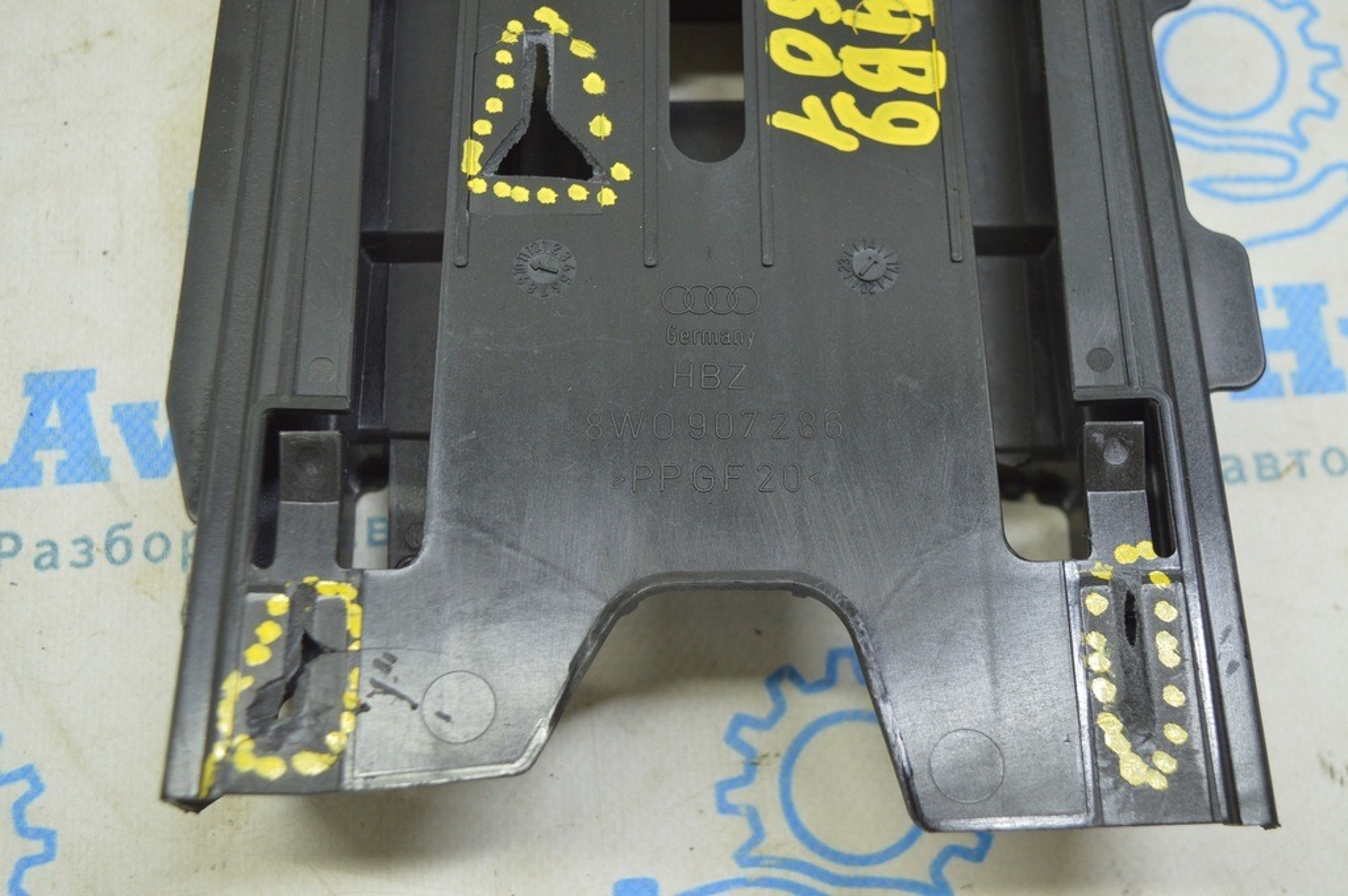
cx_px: 674
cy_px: 448
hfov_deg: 46.4
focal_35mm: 42
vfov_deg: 31.8
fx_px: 1571
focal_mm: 28
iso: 400
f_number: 5.6
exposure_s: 1/20
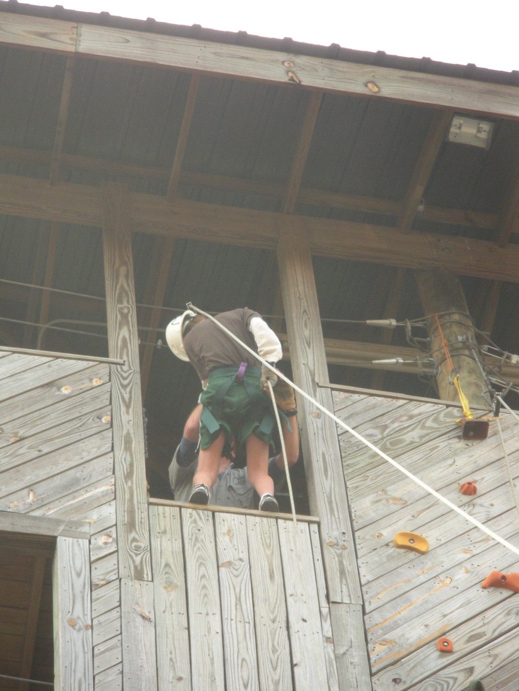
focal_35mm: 180
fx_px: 3598
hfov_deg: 8.3
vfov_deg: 11.0
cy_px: 346
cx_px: 260
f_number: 5.6
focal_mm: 31.5
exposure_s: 1/110
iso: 177
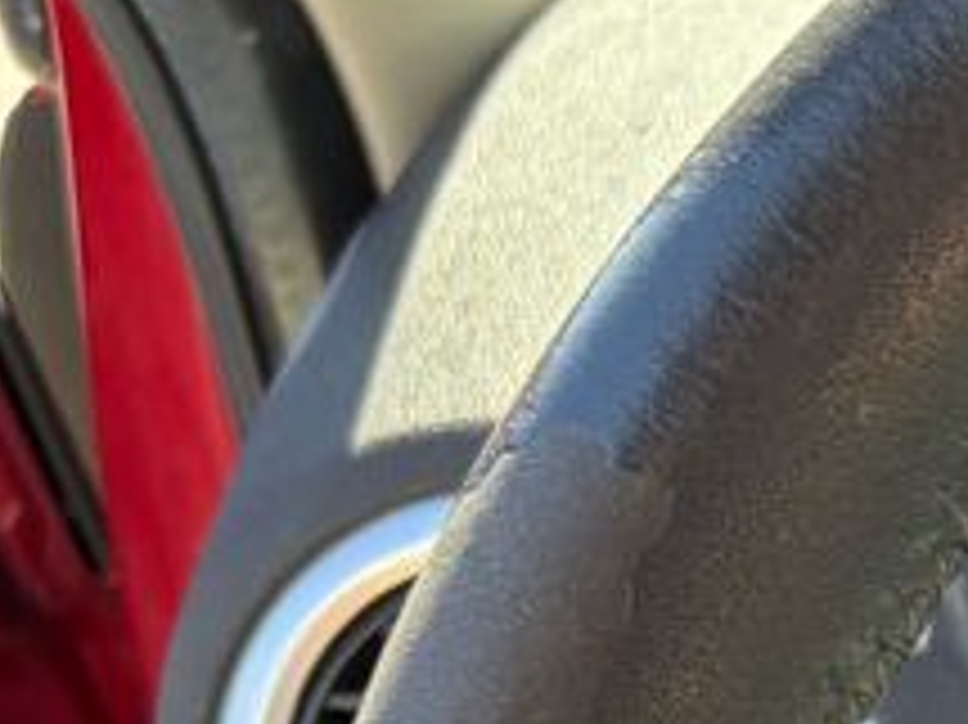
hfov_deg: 12.6
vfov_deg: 11.3
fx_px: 3466
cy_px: 1165
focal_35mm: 124
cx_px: 2269
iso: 80
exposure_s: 1/232
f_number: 1.6
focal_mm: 5.96
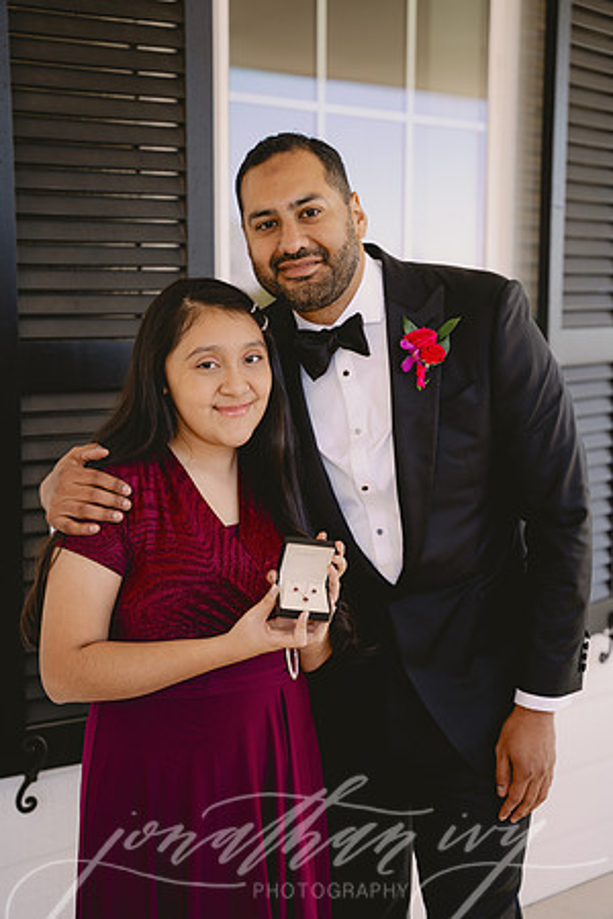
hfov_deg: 24.1
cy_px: 460
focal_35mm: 56
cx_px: 306
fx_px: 1438
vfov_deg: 35.5
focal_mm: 56.3
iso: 200
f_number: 3.2
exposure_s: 1/250
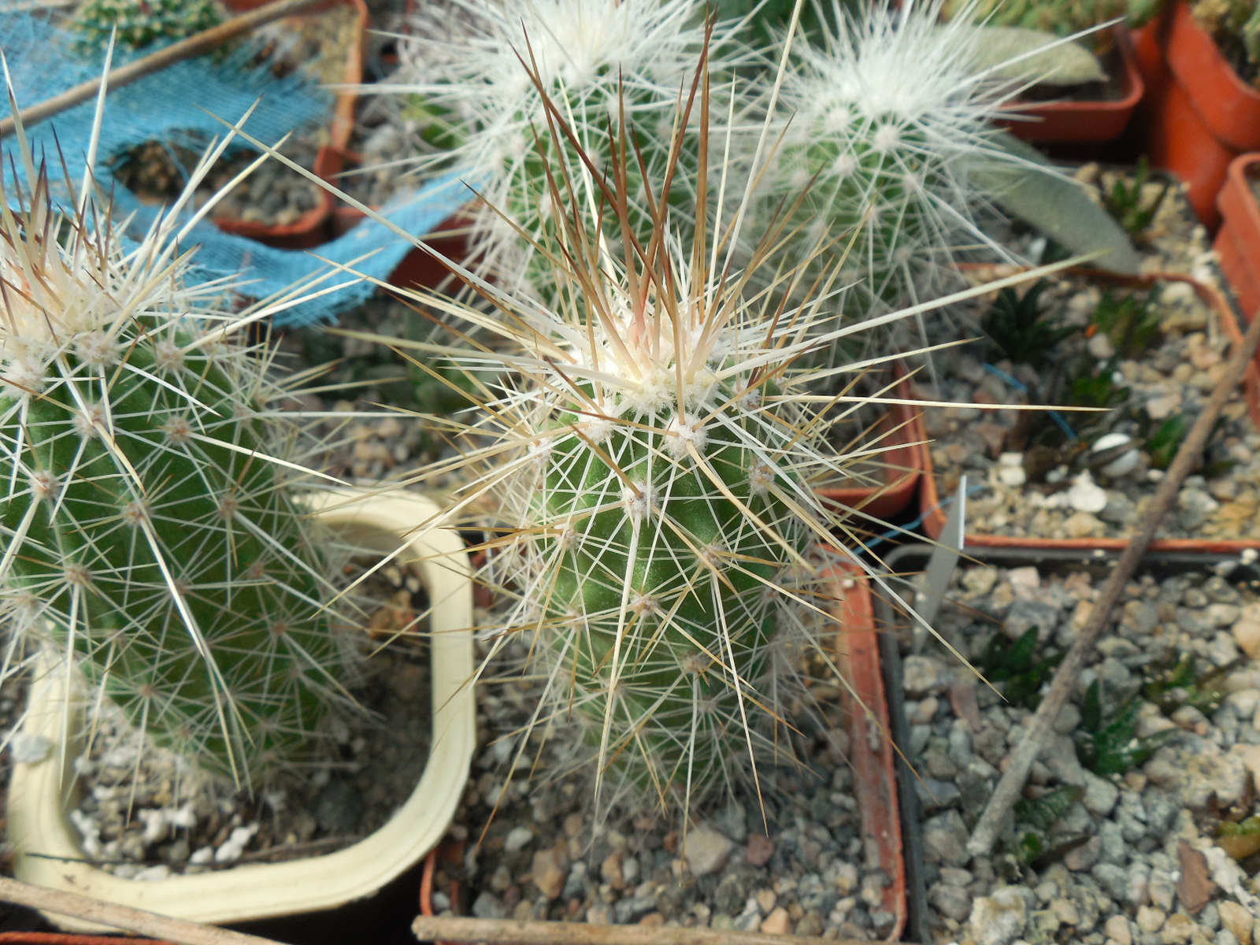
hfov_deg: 58.4
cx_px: 630
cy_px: 472
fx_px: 1128
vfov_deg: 45.4
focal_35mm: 31
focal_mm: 5.6
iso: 125
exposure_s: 1/250
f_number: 3.6
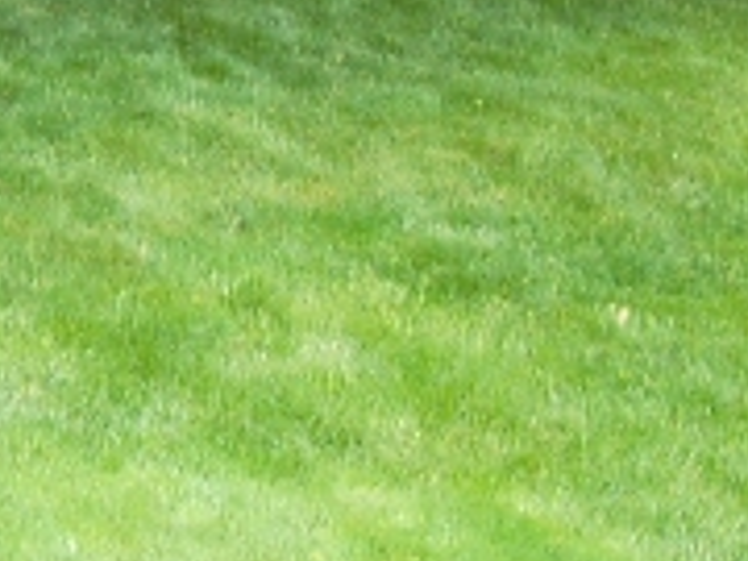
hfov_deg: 15.7
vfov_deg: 12.0
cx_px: -170
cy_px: -179
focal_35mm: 120
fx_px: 2593
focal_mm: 4.9
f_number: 3.5
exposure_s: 1/45
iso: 90
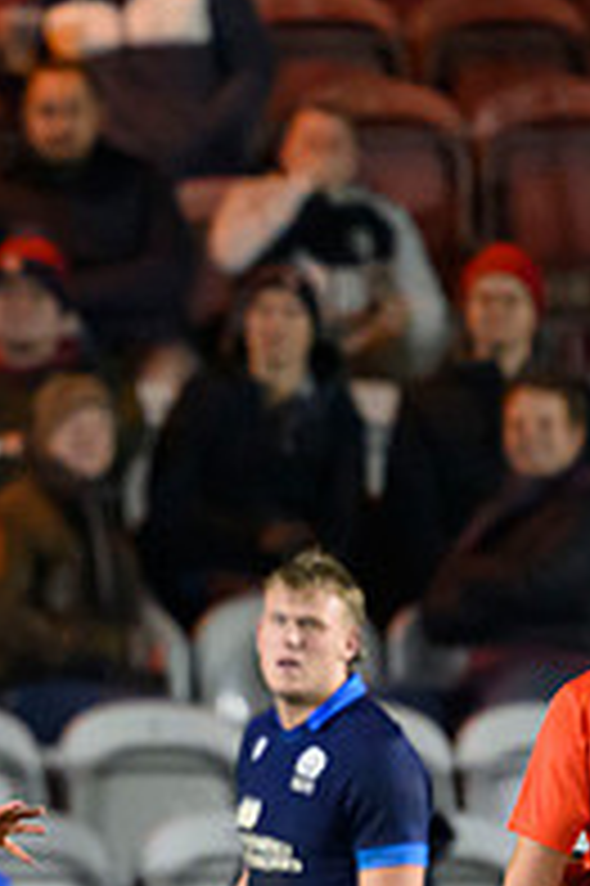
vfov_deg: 0.9
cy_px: 983
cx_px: -382
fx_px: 58410
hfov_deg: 0.6
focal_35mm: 2372
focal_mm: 560
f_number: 4
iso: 8000
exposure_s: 1/1000
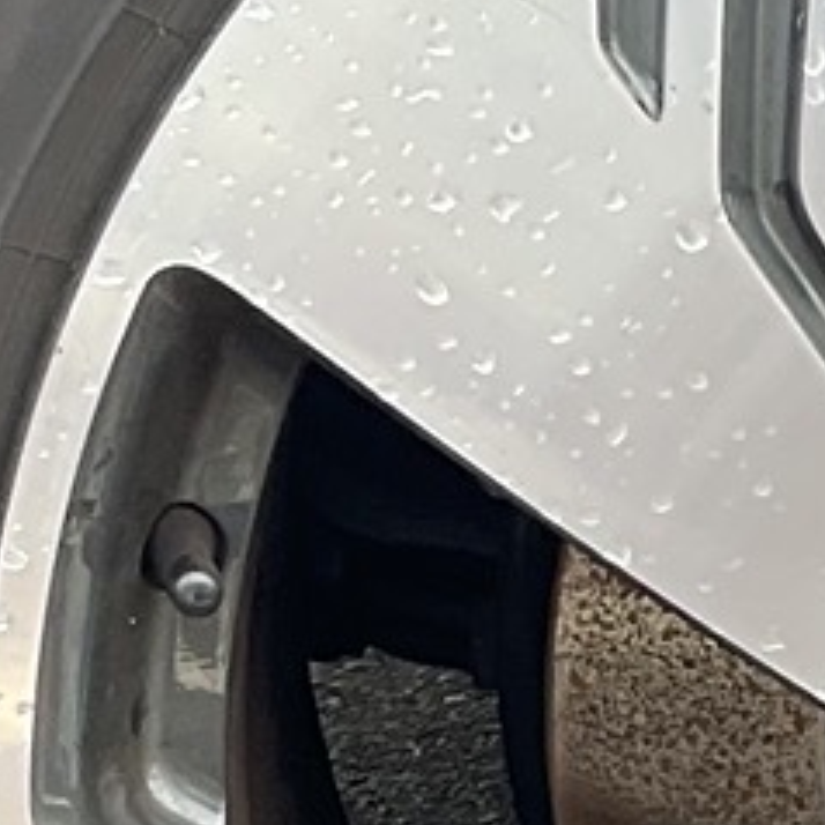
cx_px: 1425
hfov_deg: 7.8
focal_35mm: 217
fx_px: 5851
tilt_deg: -17.9
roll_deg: -0.8
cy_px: 981
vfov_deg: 8.0
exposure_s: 1/100
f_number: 1.8
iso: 20
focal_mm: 3
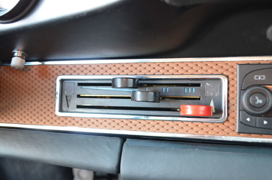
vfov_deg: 34.1
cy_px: 90
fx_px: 294
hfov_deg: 49.6
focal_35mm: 39
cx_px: 136
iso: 1800
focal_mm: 26
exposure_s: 1/30
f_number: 4.2
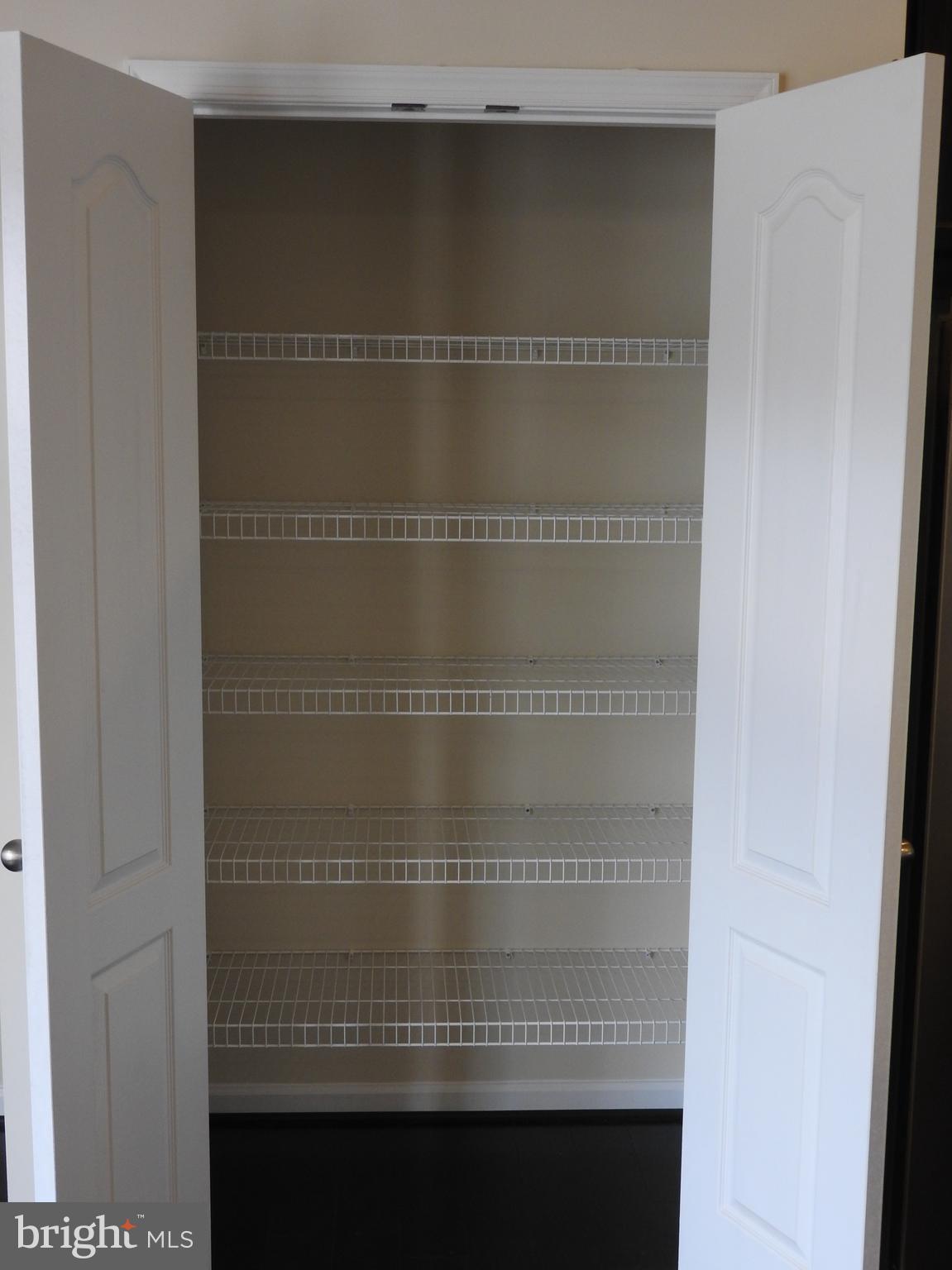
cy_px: 635
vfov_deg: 46.8
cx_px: 476
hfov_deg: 35.9
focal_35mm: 40
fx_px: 1468
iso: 180
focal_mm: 7.2
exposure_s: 1/30
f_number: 3.8
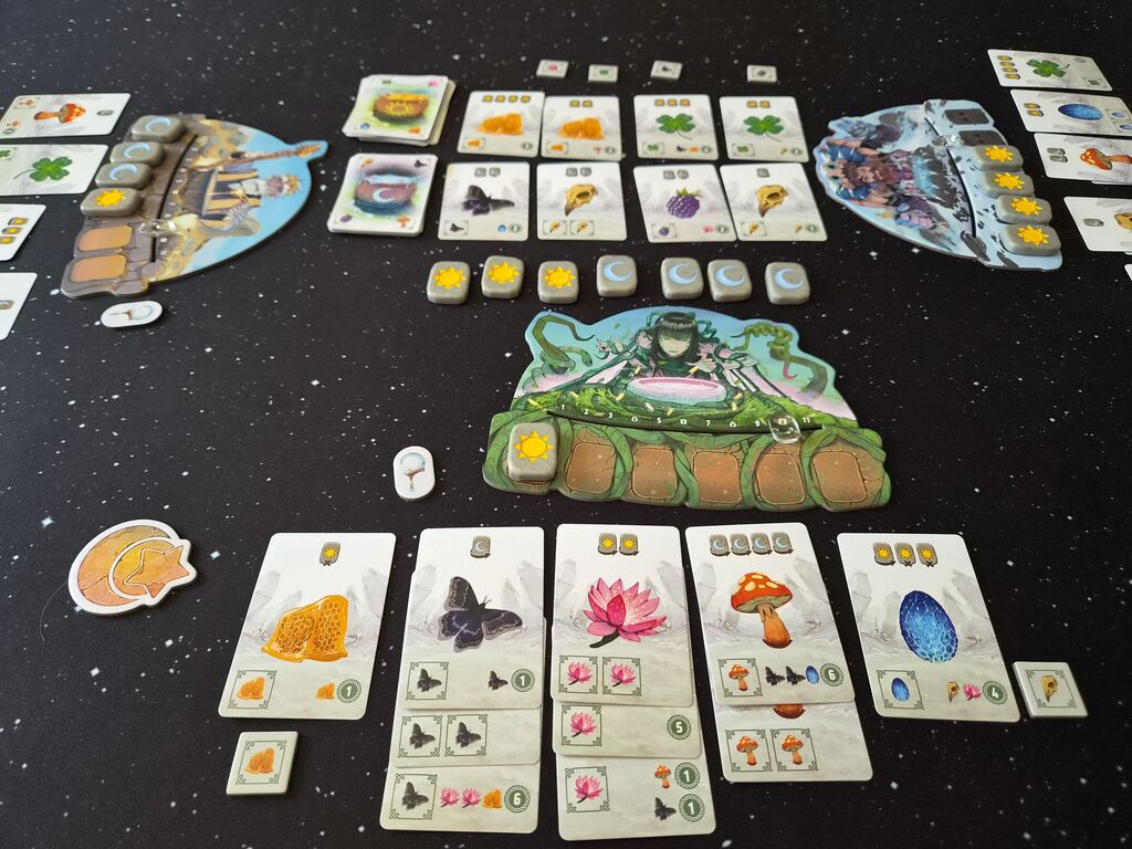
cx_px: 566
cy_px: 424
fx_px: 752
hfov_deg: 73.9
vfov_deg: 58.9
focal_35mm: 23
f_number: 1.8
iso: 320
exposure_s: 1/100
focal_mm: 5.4
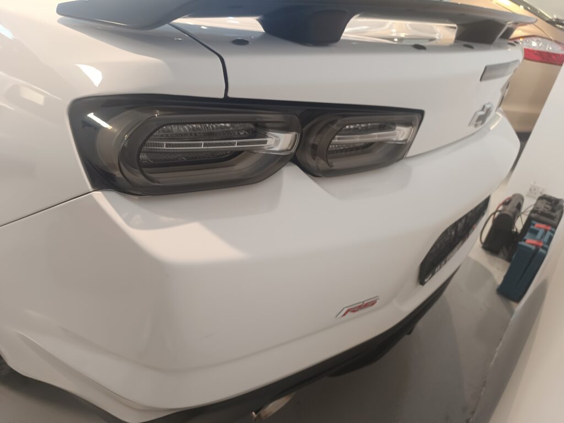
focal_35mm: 24
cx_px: 282
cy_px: 212
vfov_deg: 56.8
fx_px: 391
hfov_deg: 71.6
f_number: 1.65
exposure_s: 1/50
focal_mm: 6.14
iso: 1258
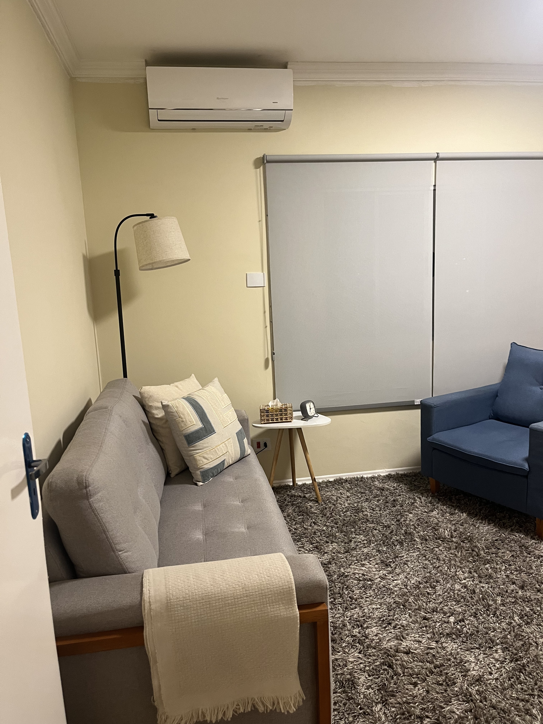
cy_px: 362
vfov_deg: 67.3
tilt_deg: -9.4
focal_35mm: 26
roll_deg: +4.1
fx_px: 544
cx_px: 272
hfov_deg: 53.1
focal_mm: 5.1
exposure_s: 1/60
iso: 200
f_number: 1.6
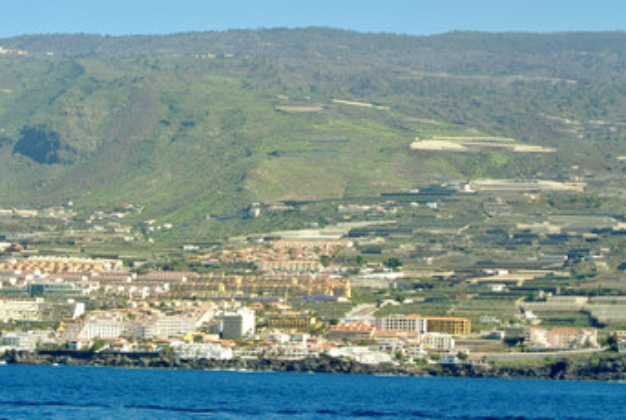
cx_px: 179
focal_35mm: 151
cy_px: 194
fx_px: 2630
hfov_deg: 13.5
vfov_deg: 9.1
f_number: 5.6
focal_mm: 30
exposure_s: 1/400
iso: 100
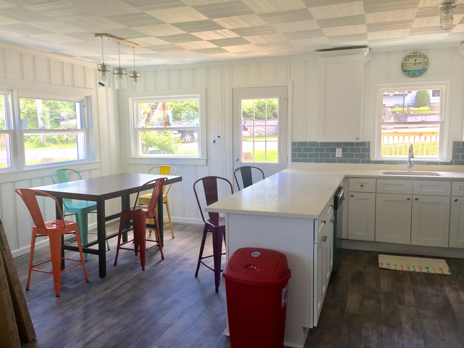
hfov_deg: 61.7
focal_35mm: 29
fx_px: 389
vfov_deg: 48.2
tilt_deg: -6.9
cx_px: 232
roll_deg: +0.6
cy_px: 174
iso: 25
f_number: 2.2
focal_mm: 4.15
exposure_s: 1/40
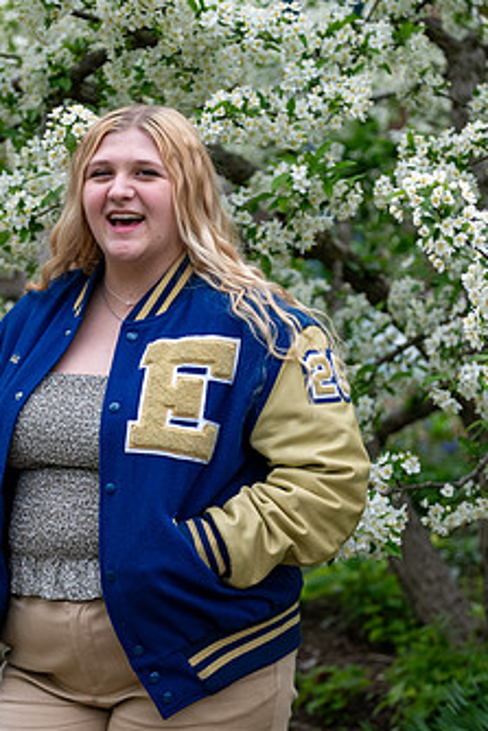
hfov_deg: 8.4
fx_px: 3311
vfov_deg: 12.6
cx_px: 193
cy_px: 427
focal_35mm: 163
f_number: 2.8
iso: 250
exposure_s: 1/500
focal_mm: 80.4
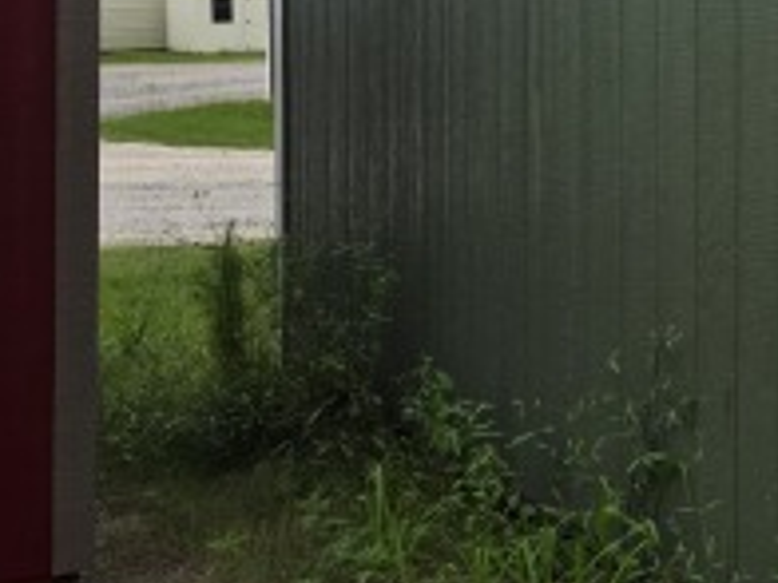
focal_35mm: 75
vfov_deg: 19.1
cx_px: 1131
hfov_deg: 22.0
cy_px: -8
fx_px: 1686
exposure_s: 1/3409
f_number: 1.7
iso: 80
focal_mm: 6.3
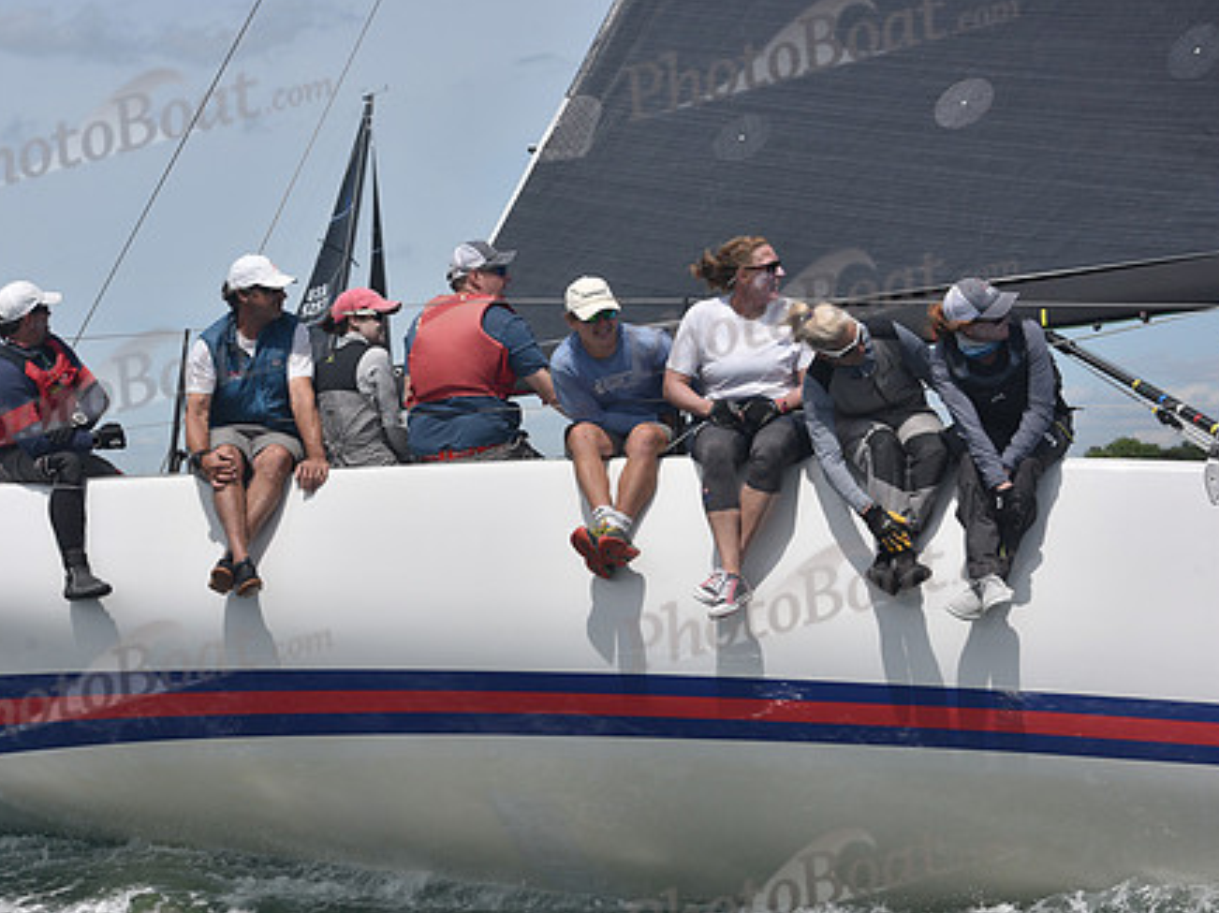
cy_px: 493
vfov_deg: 16.4
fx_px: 3168
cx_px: 480
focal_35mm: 90
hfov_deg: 21.7
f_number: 8
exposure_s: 1/800
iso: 320
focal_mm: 70
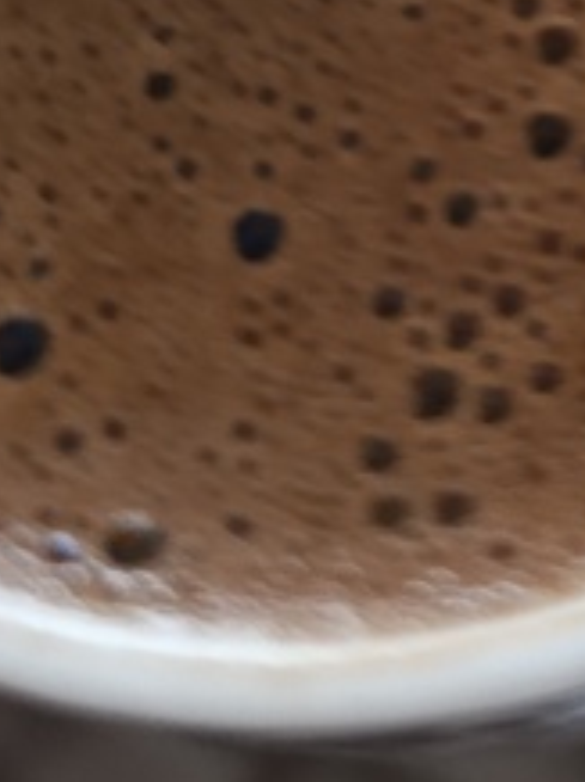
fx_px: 2190
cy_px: -717
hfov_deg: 14.7
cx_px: 721
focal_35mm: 97
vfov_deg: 16.3
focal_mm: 6.14
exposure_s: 1/50
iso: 1600
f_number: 1.6
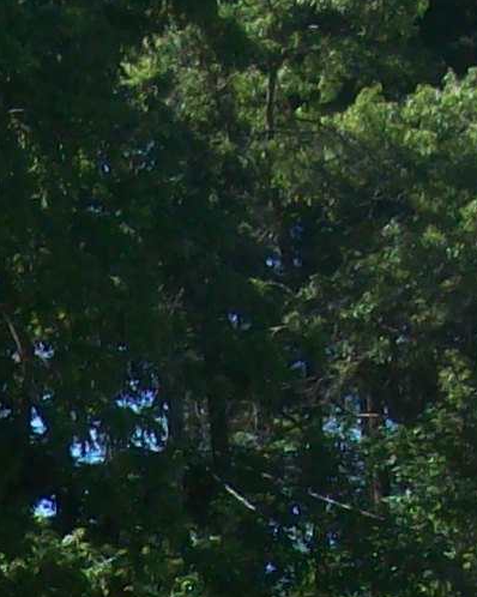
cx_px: -139
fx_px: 3549
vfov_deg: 9.1
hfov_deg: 7.6
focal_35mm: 201
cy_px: 1160
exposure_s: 1/282
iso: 80
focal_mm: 6
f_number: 4.8
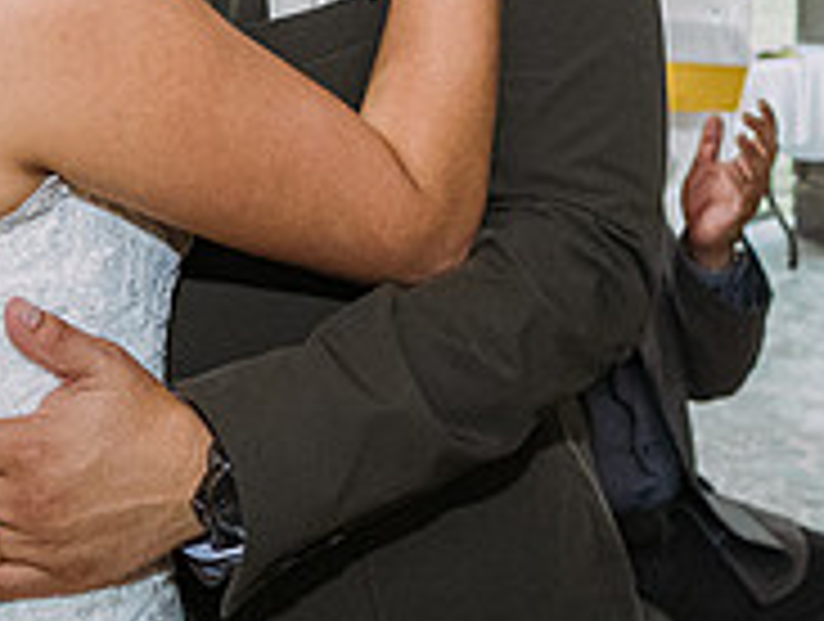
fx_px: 2457
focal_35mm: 103
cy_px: -102
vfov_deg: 14.0
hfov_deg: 18.5
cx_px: -4
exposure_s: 1/160
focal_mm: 15
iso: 2500
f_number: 2.8
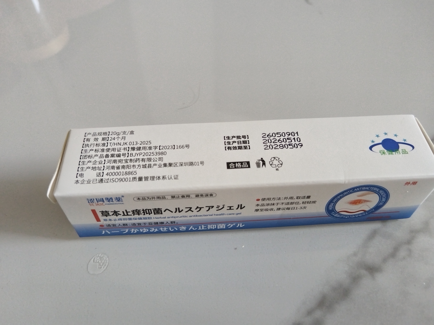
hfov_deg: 67.3
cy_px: 162
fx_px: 326
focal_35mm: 26
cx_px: 217
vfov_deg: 53.1
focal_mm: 4.95
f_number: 1.9
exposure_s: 1/100
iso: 3504
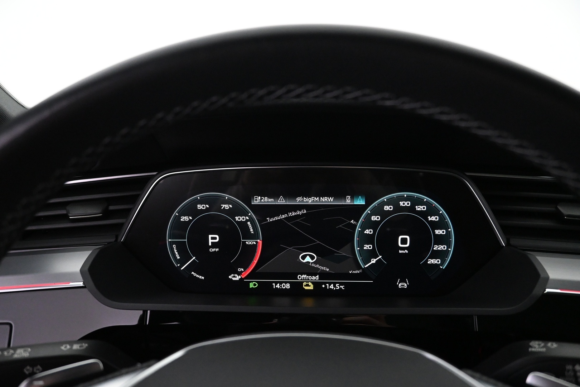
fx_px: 387
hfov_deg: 73.7
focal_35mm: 24
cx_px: 290
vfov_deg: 53.1
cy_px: 194
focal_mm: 16
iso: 4000
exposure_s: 1/60
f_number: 4
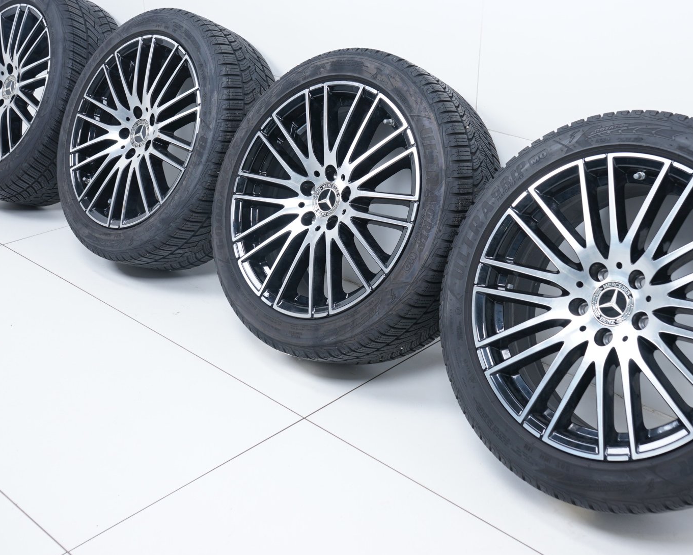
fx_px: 841
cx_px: 410
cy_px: 235
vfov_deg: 36.4
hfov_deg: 44.6
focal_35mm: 41
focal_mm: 31
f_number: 7.1
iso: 250
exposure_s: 1/100
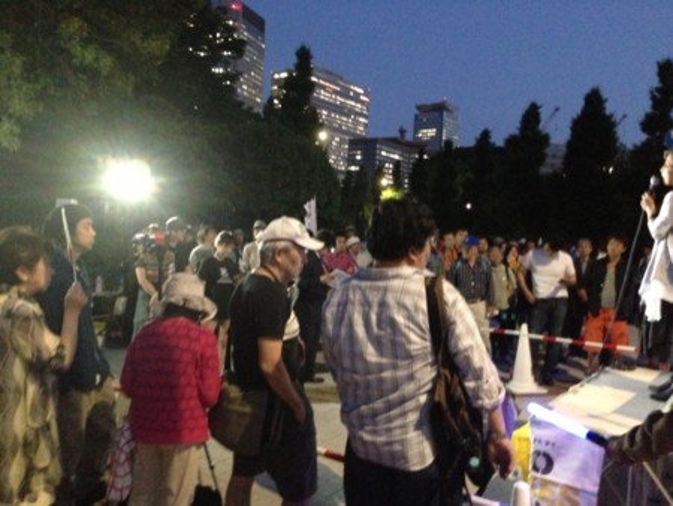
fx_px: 642
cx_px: 336
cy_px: 253
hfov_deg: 55.3
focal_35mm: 33
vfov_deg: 43.0
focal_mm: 4.13
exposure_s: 1/15
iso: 800
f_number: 2.4
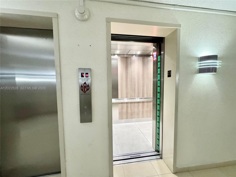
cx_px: 118
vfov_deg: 85.7
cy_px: 88
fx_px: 95
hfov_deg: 102.1
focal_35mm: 14
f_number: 2.2
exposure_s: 1/60
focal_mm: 2.22
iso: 640
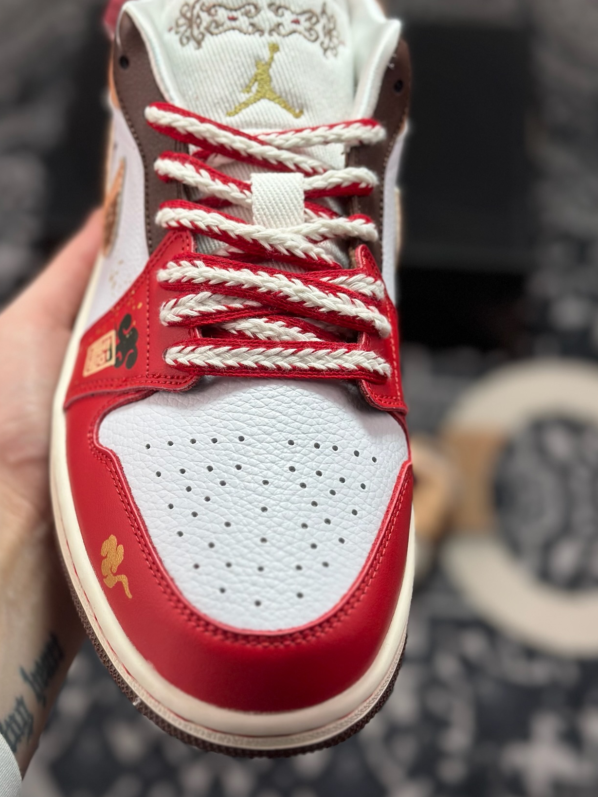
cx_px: 235
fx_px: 1382
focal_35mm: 60
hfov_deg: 24.4
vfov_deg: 32.1
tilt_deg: -54.9
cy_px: 347
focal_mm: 6.86
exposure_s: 1/1258
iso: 80
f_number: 1.78
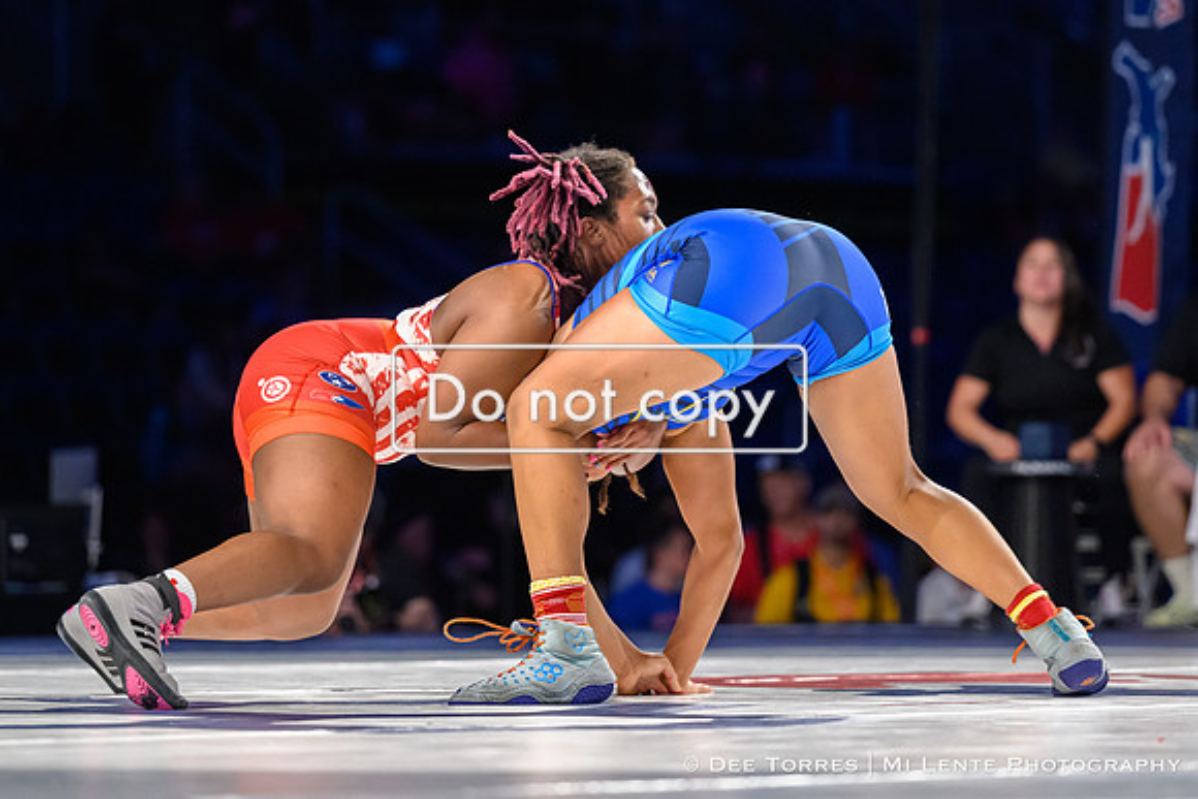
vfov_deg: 7.3
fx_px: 6249
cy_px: 335
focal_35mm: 188
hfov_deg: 10.9
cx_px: 682
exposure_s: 1/800
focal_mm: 140
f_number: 2.8
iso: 4000
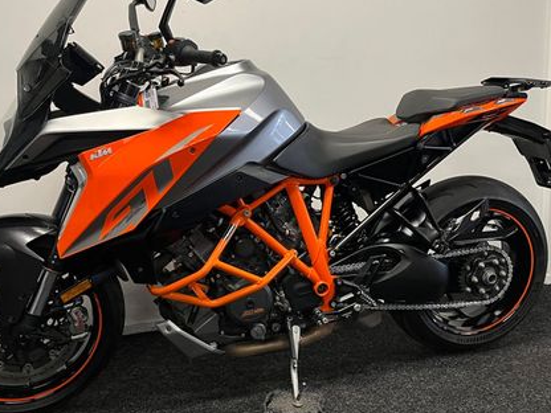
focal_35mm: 40
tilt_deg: -8.3
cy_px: 187
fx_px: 637
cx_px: 257
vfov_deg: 35.9
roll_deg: +2.2
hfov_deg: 46.8
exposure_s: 1/50
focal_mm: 5.1
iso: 80
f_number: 1.6
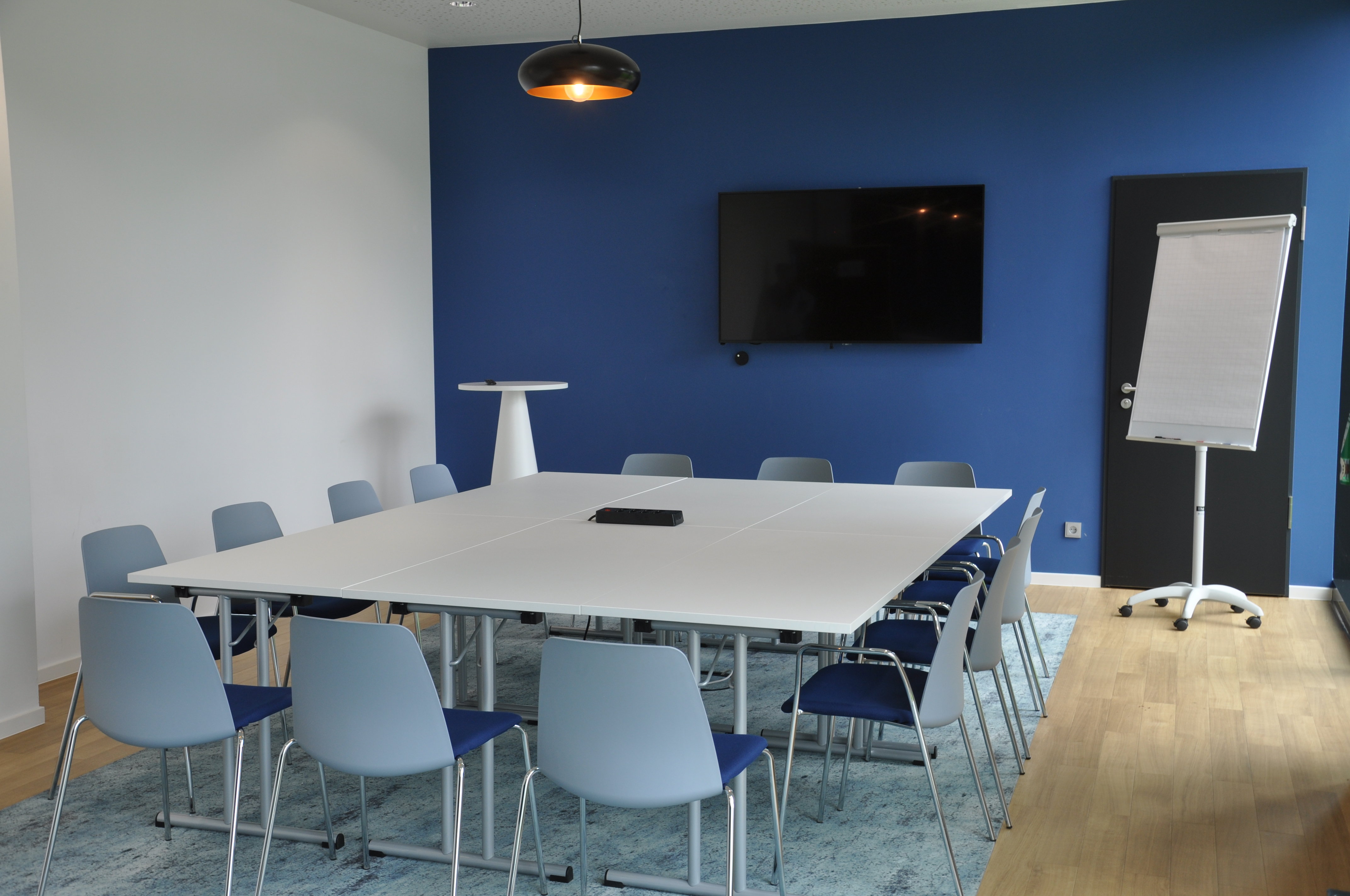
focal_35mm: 39
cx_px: 675
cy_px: 448
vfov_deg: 34.1
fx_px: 1461
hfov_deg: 49.6
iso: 200
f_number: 6.3
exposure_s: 1/40
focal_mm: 26
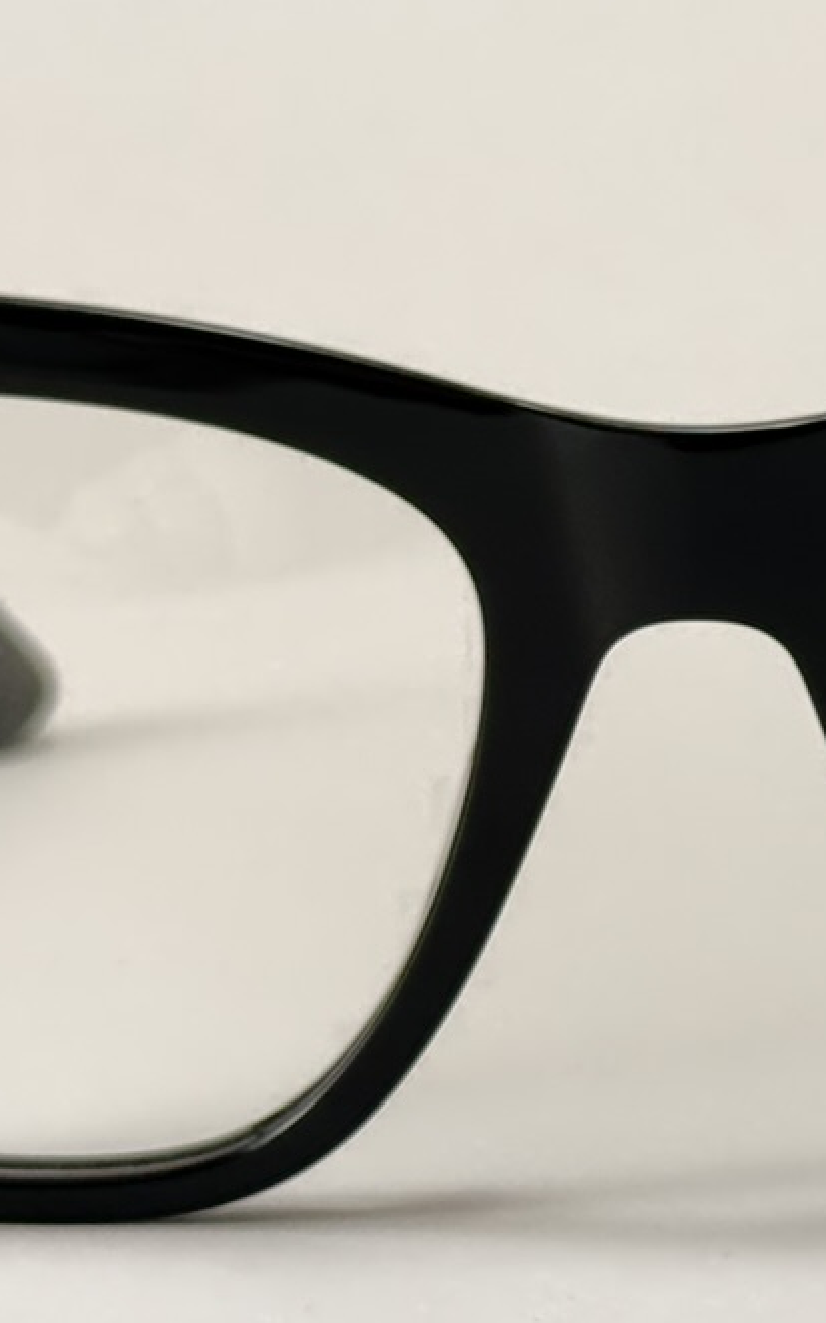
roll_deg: -0.6
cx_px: 888
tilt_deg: -9.0
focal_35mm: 158
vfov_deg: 13.2
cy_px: 720
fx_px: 5696
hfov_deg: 8.2
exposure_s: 1/100
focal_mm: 6.76
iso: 50
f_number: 1.78
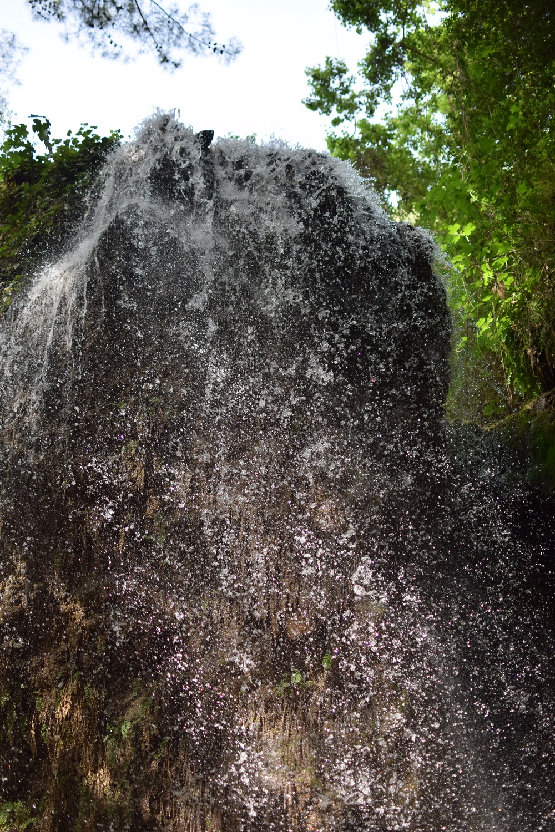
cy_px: 416
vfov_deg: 37.9
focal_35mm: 52
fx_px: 1214
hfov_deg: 25.8
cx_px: 278
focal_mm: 35
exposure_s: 1/1250
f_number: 1.8
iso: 400
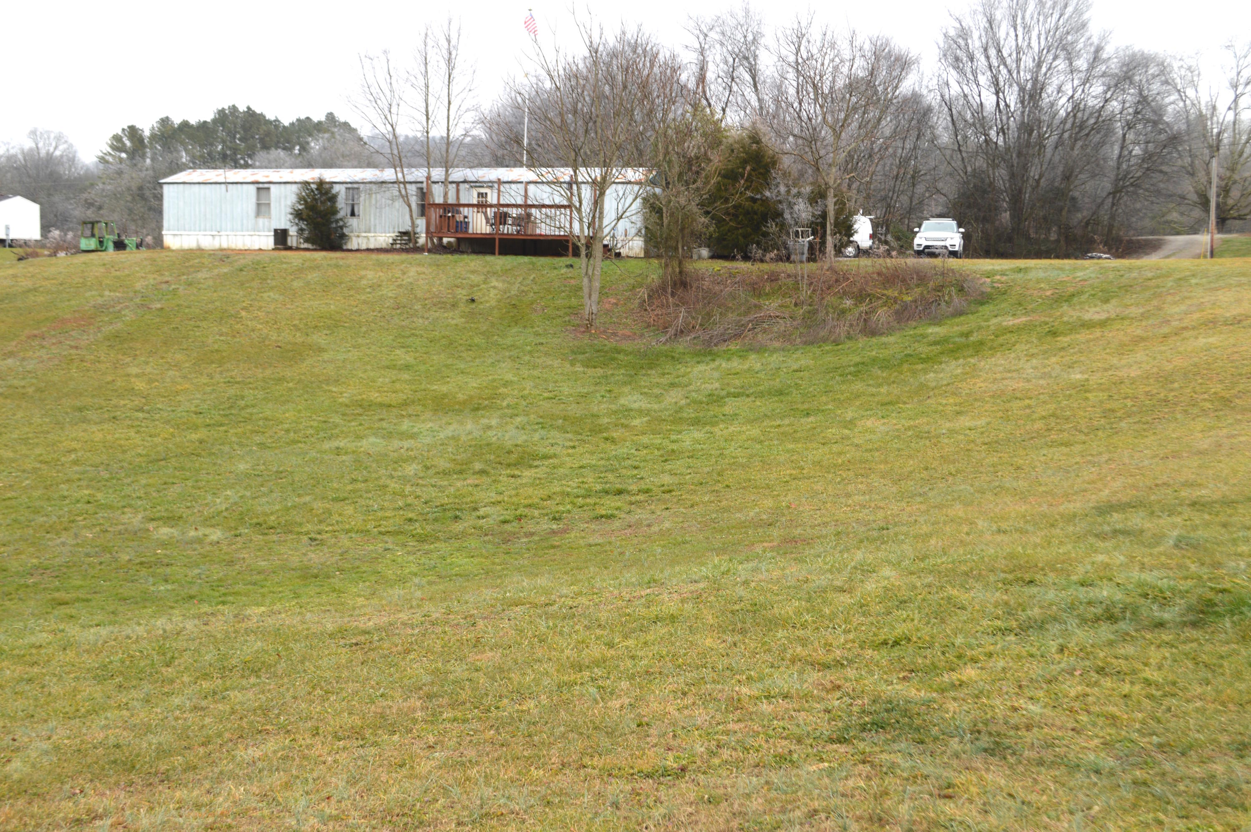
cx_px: 626
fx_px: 1354
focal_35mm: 39
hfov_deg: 49.6
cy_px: 416
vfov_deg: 34.1
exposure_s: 1/125
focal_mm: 26
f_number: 5.6
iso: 110
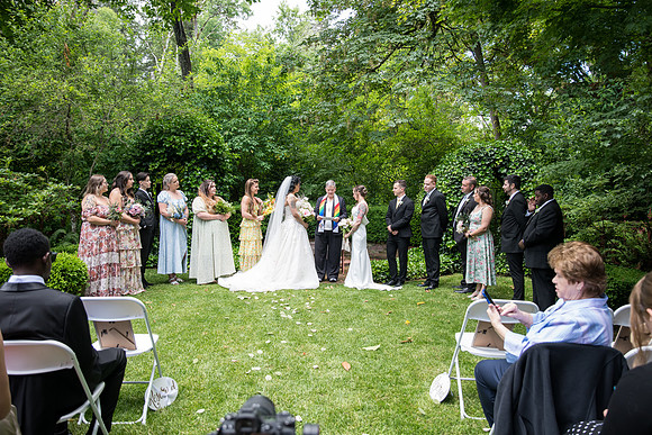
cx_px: 326
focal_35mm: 28
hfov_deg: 65.5
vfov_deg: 46.4
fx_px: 507
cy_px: 218
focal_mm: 28
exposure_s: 1/400
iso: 640
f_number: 3.5
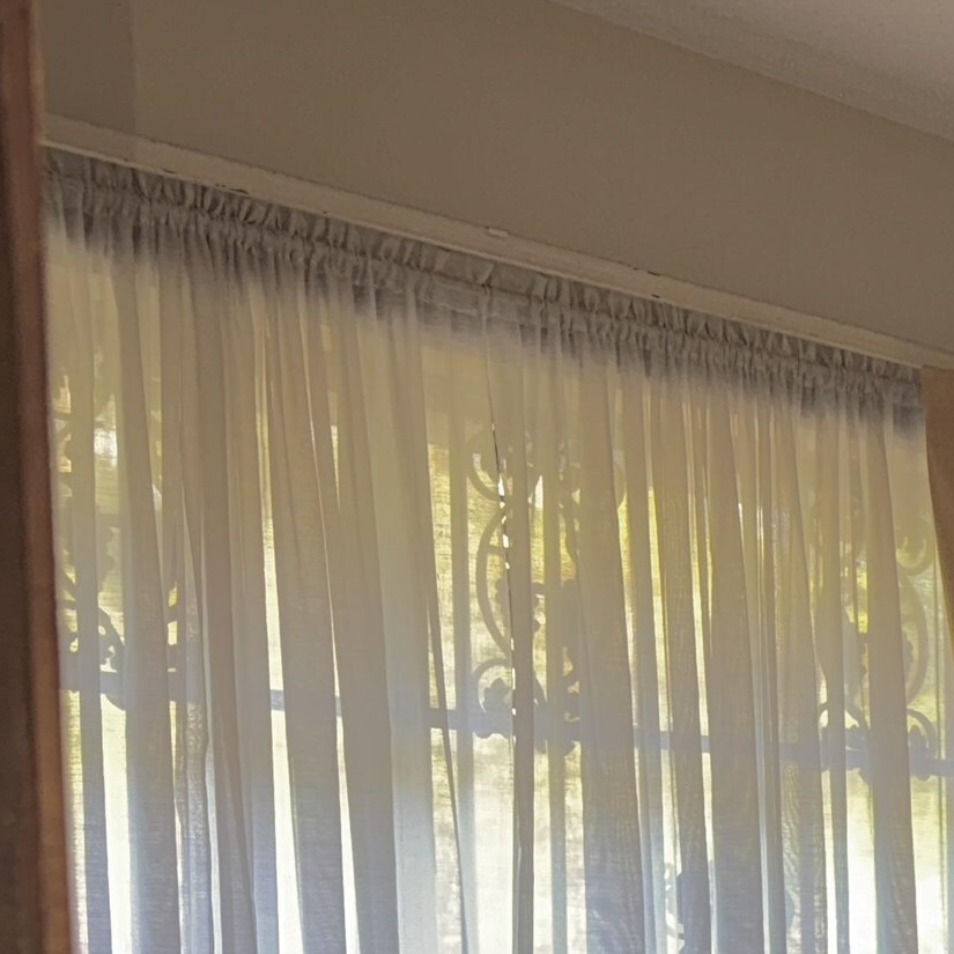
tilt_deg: -6.2
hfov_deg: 17.5
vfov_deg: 20.0
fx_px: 2463
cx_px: 1747
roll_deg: -1.5
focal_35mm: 79
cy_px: 1255
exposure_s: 1/27
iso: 64
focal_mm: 6.76
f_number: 1.78
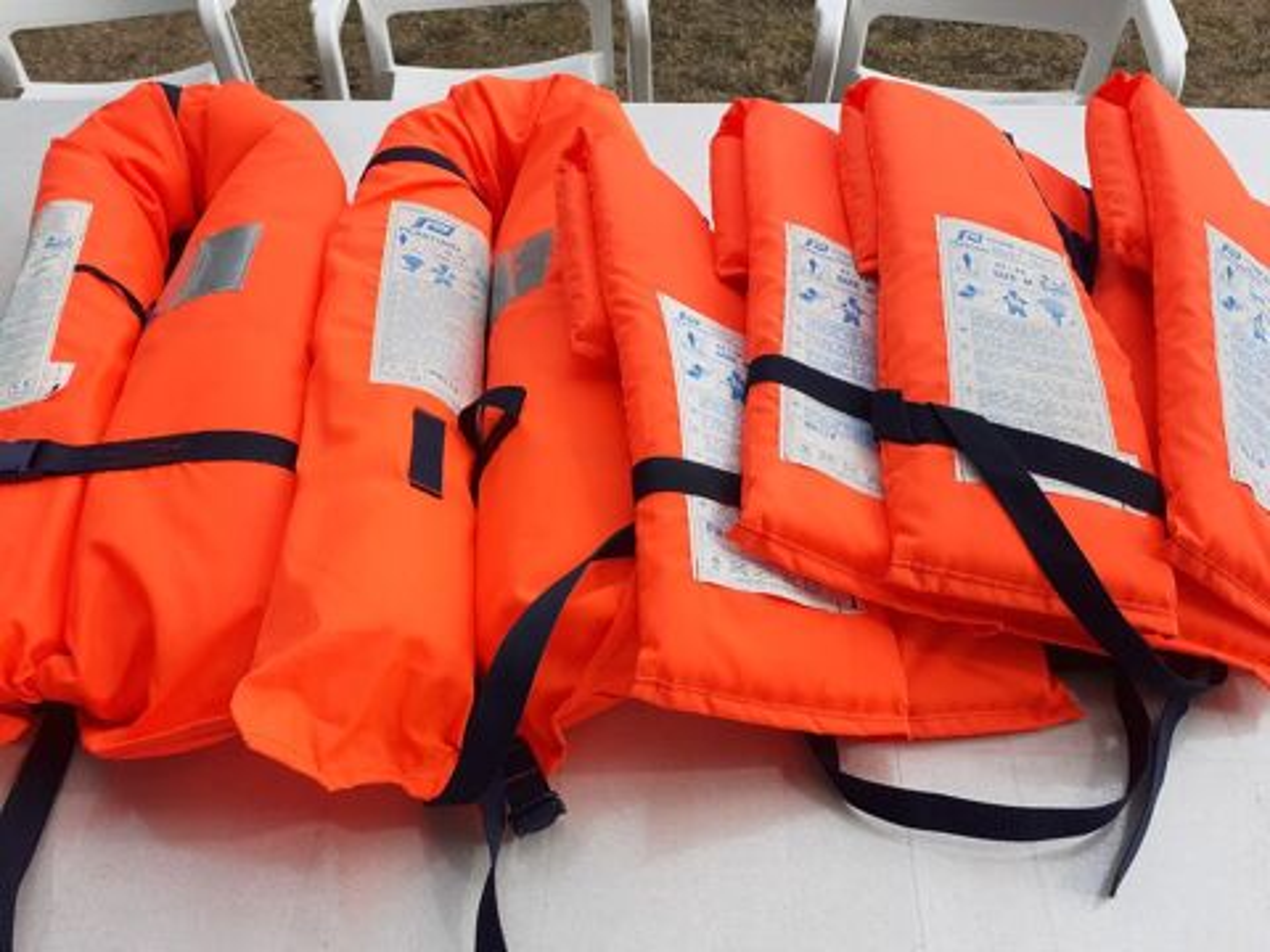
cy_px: 476
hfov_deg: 65.3
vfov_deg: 51.4
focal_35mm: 27
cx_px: 635
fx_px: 991
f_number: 1.9
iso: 40
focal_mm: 3.6
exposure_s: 1/989
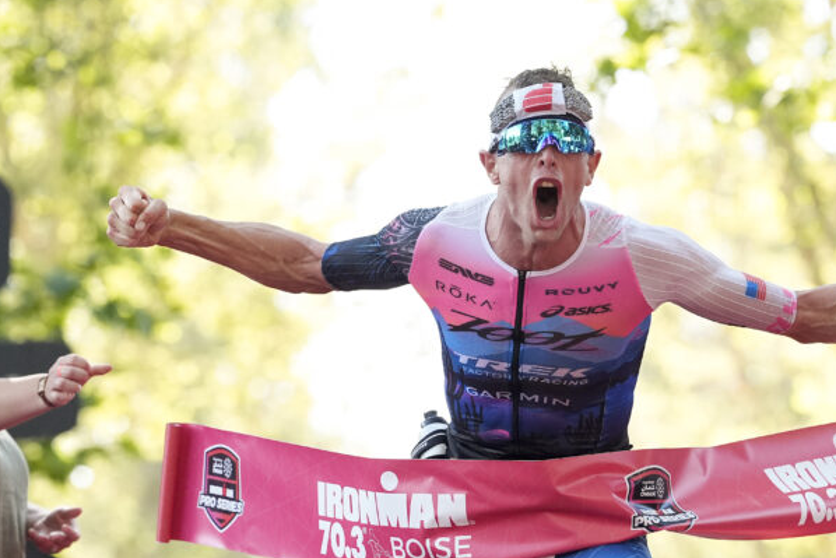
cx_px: 542
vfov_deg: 5.4
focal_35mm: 257
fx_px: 5969
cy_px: 303
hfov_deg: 8.0
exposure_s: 1/2000
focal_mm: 150
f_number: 3.5
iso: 2500
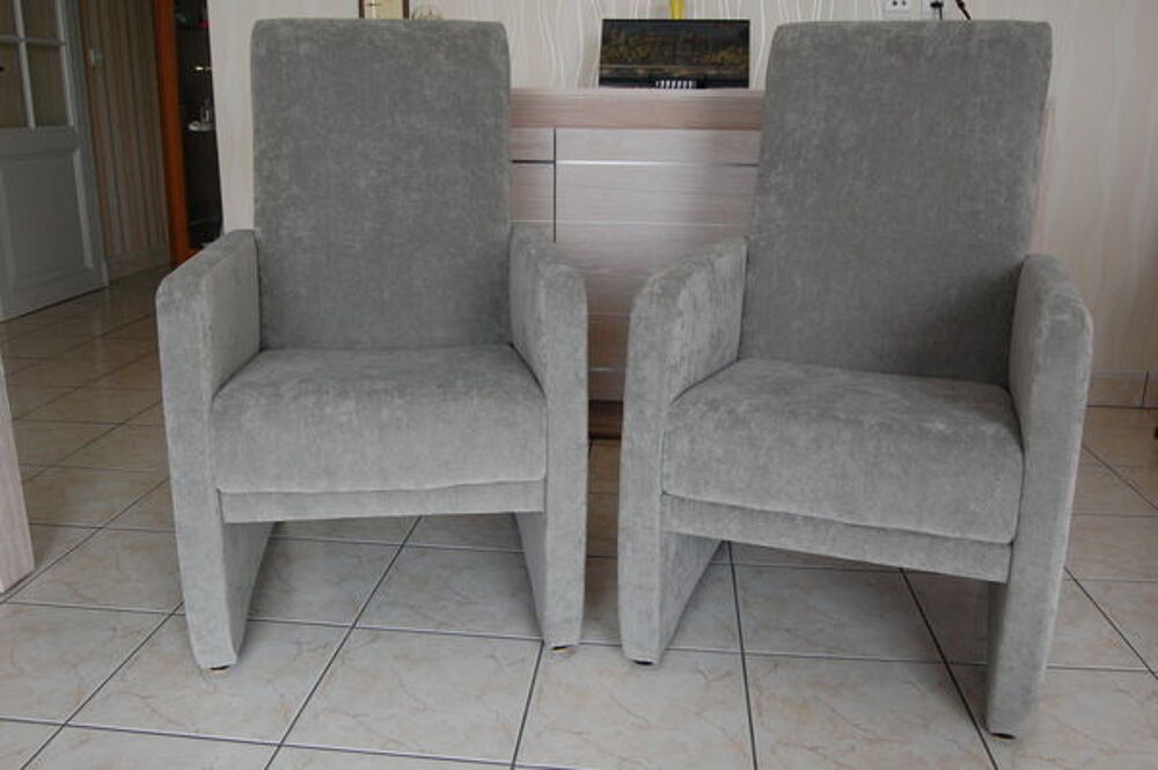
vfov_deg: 43.5
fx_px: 964
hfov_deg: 62.0
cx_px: 579
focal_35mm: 30
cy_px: 385
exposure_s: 1/25
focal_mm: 20
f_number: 7.1
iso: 800
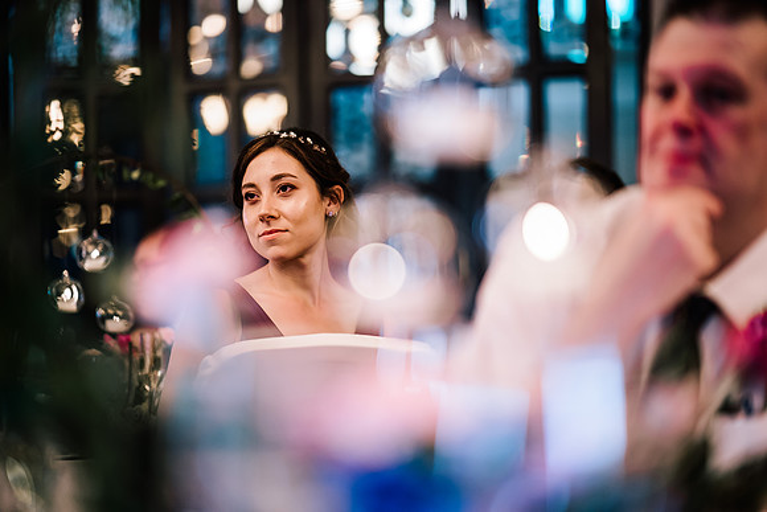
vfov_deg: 16.1
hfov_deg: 23.9
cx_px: 384
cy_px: 256
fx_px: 1811
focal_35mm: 85
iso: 1000
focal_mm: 85
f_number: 1.4
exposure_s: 1/250
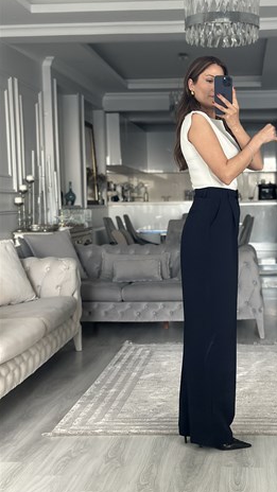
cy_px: 241
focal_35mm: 57
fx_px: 744
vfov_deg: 36.6
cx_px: 201
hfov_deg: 20.9
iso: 400
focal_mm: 6.86
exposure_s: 1/60
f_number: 1.78
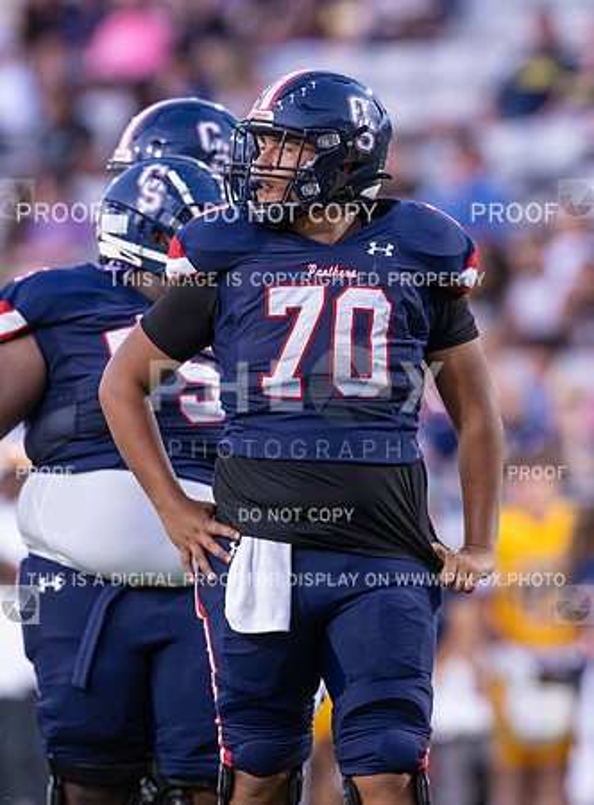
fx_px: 15731
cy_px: 338
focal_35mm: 680
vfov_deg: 2.9
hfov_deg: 2.2
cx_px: 305
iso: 3600
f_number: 4
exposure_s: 1/1000
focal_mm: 400
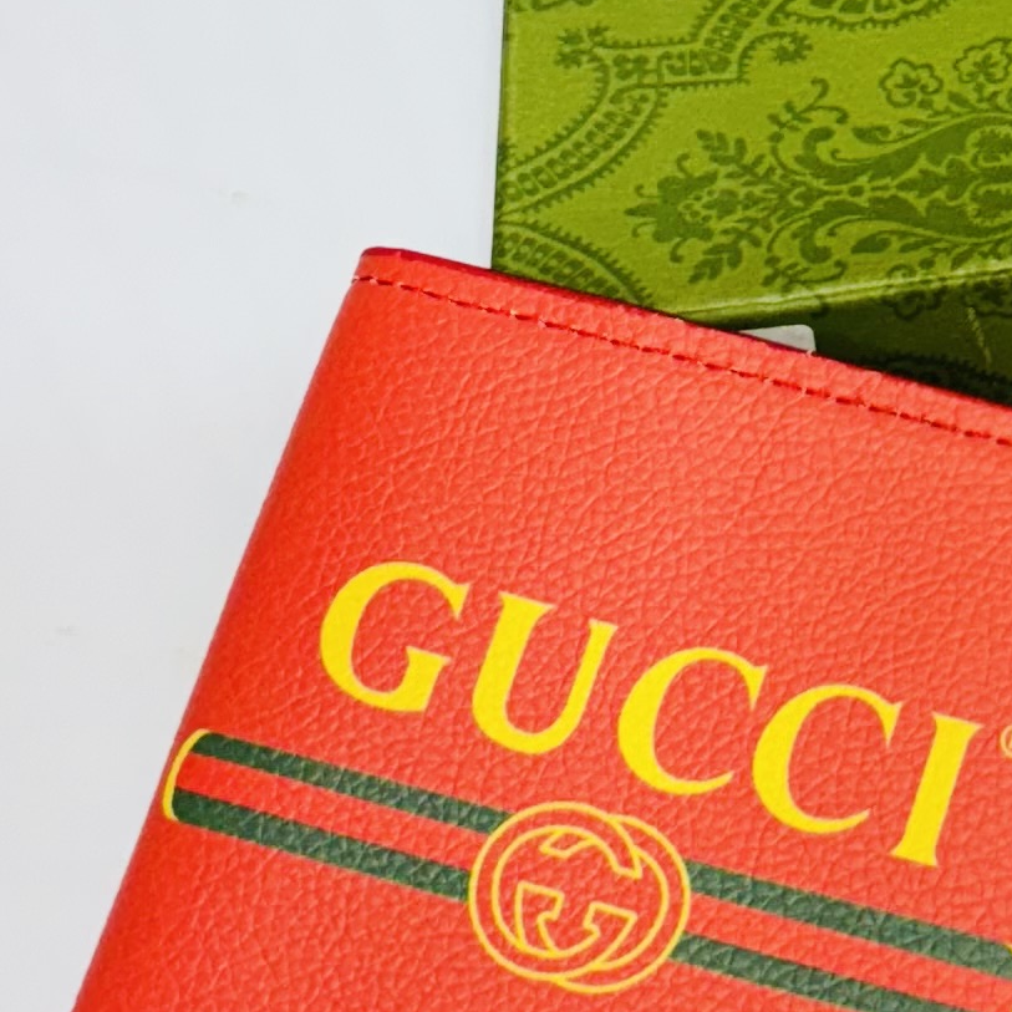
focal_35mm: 114
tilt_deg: -49.5
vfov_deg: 14.8
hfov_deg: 14.6
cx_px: 1324
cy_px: -151
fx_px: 3771
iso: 100
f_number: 1.6
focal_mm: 5.96
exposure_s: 1/100
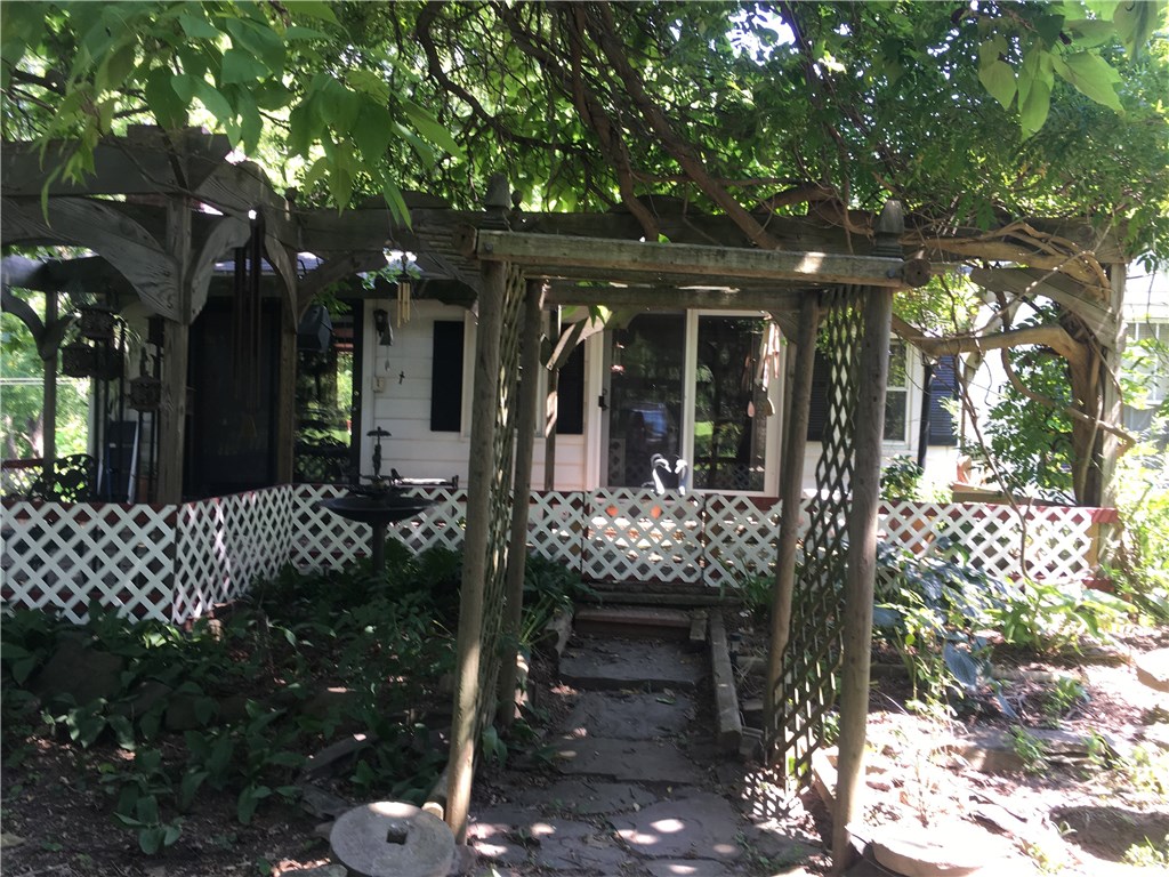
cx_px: 584
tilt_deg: -0.4
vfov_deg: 48.2
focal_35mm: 29
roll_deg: -1.3
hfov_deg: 61.7
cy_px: 438
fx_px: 979
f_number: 2.2
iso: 25
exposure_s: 1/60
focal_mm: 4.15
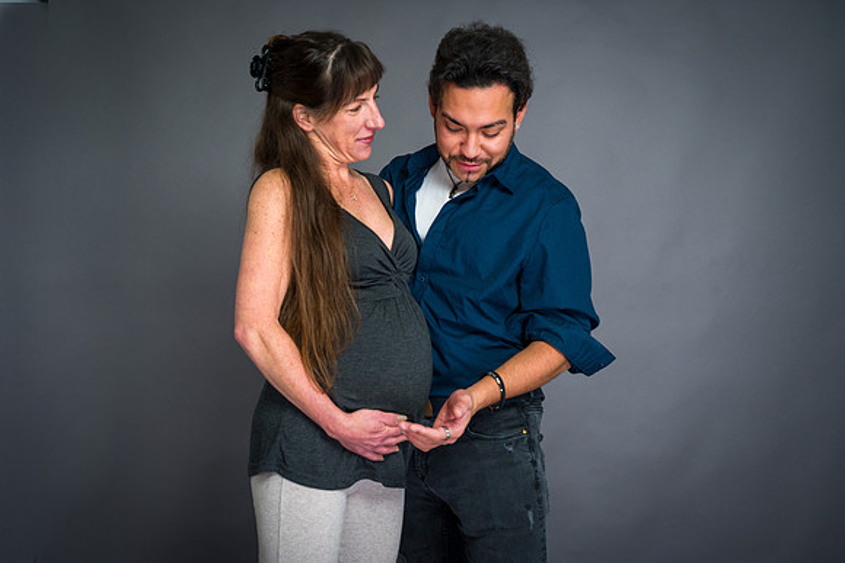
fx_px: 915
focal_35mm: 39
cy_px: 282
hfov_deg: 49.6
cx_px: 422
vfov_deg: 34.2
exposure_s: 1/125
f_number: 6.3
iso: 200
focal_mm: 39
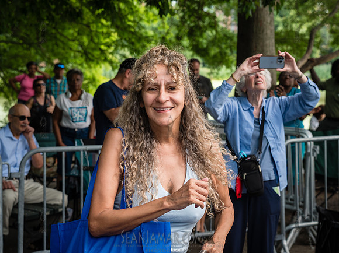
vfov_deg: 26.4
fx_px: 540
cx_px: 182
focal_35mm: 55
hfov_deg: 34.9
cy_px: 110
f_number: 4
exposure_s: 1/500
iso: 640
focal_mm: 45
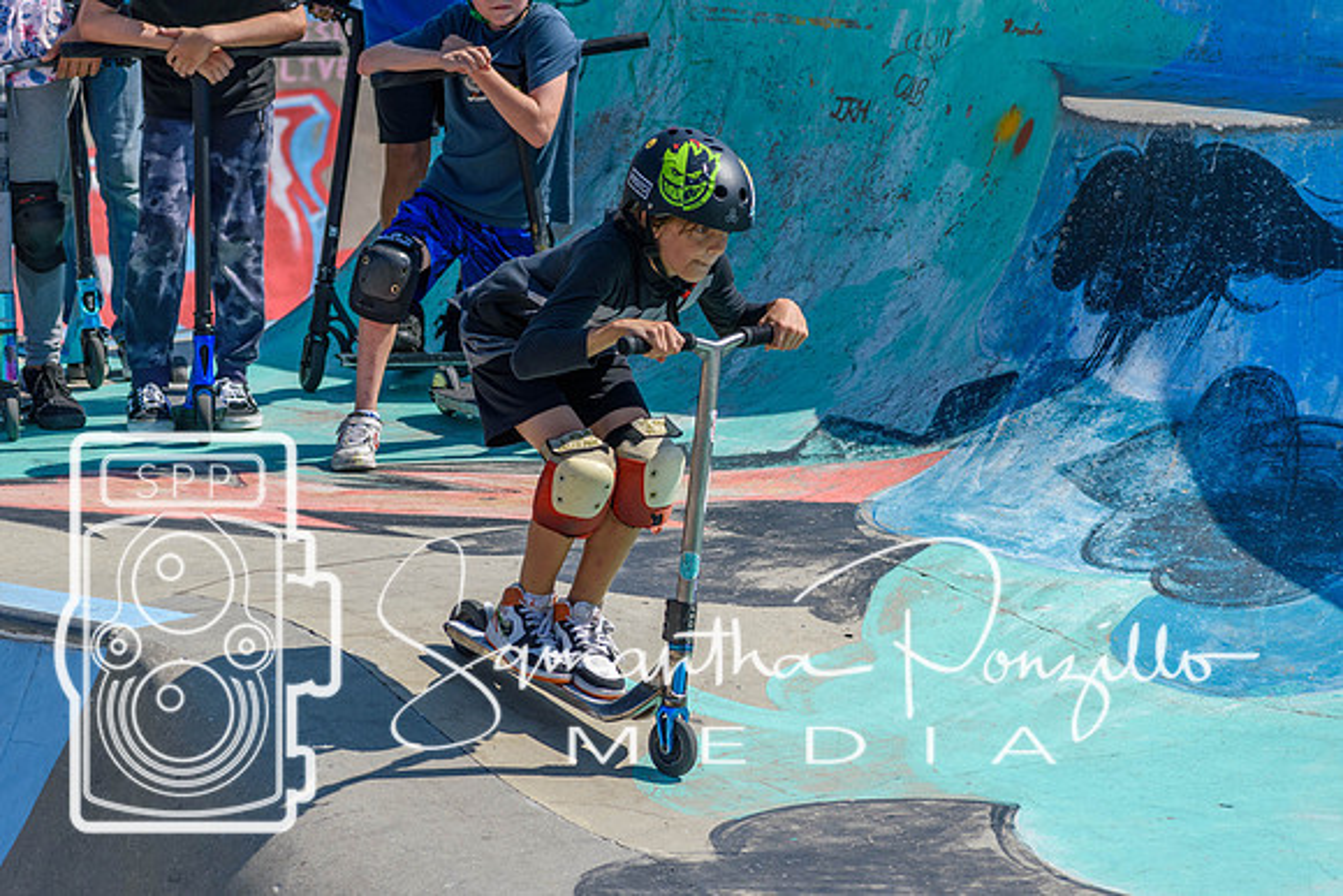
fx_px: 7556
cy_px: 448
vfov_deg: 6.8
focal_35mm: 202
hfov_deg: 10.2
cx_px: 672
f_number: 5.6
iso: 250
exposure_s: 1/2000
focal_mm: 135
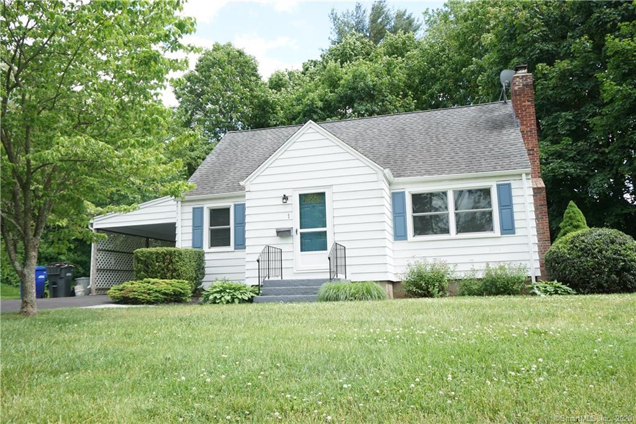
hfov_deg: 59.5
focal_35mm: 32
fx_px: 556
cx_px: 318
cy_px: 212
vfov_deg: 41.7
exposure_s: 1/125
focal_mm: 21
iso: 100
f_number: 5
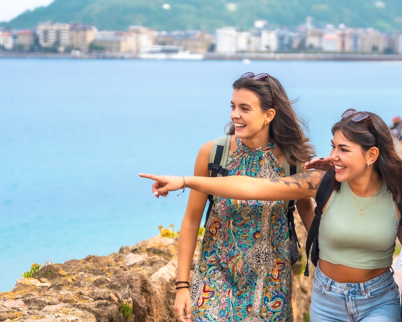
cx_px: 318
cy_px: 221
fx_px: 1116
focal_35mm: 94
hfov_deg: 20.2
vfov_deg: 16.4
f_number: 2.8
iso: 250
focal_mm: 48.4
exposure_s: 1/2000
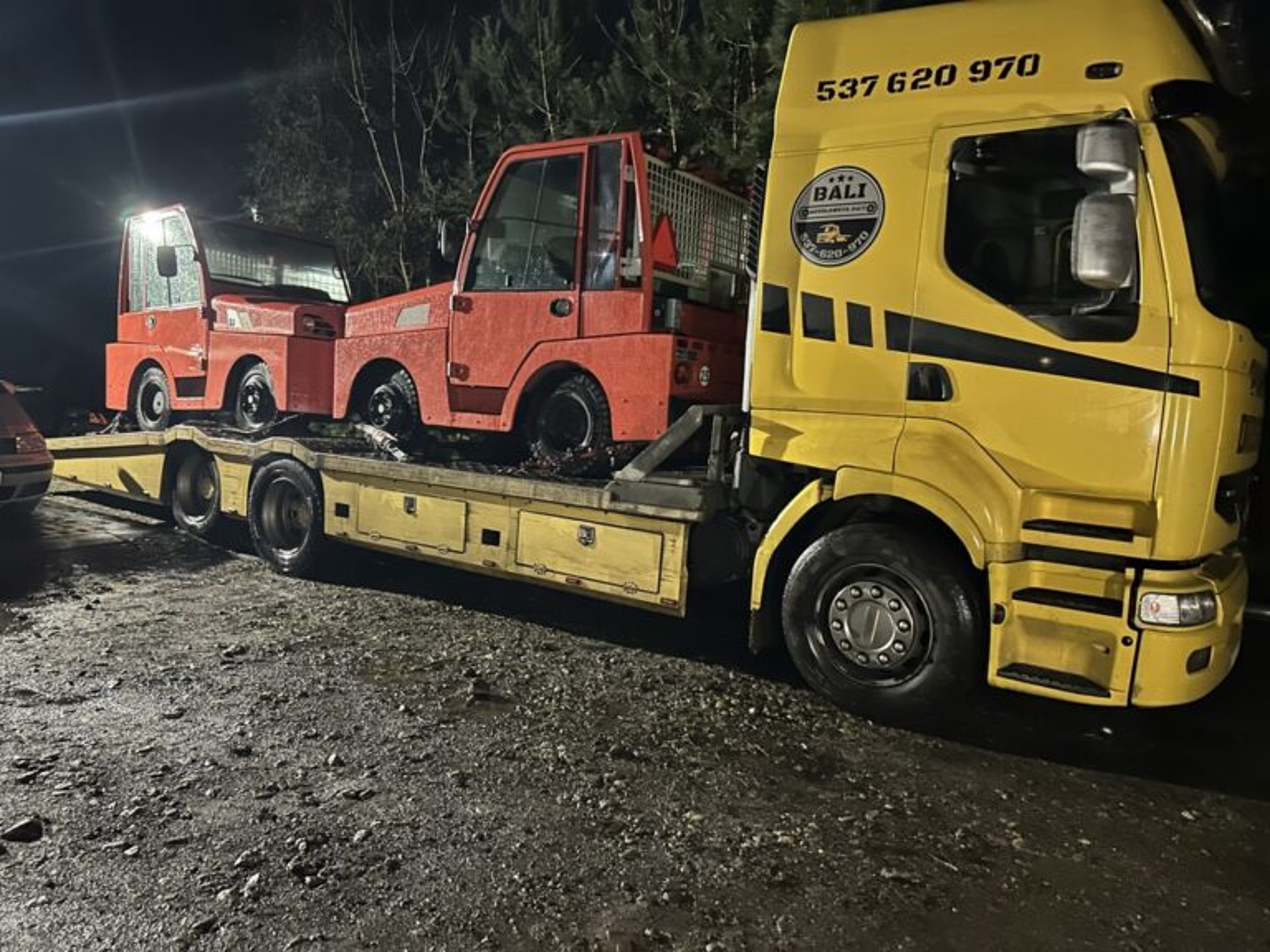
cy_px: 476
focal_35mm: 26
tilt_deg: -6.4
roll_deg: -3.7
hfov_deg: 67.3
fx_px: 954
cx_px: 635
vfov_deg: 53.1
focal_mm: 5.7
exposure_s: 1/20
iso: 1000
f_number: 1.5
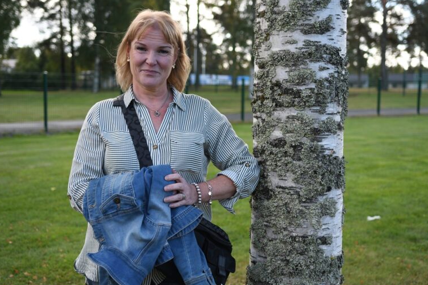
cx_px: 213
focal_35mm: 52
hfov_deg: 38.2
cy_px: 141
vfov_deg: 26.0
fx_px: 618
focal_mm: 34
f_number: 2.8
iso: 100
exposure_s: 1/320
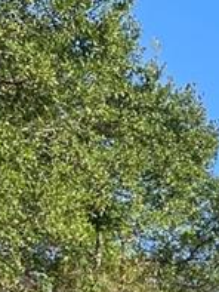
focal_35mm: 158
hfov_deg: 8.5
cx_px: 549
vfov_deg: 10.1
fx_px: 1331
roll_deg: +0.4
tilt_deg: -10.3
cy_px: 793
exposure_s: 1/842
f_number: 1.6
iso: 32
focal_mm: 4.2
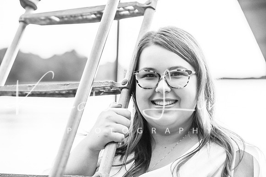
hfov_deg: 23.9
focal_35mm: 85
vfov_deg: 16.1
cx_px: 133
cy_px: 88
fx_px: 628
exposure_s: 1/250
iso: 800
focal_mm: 85
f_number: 2.8
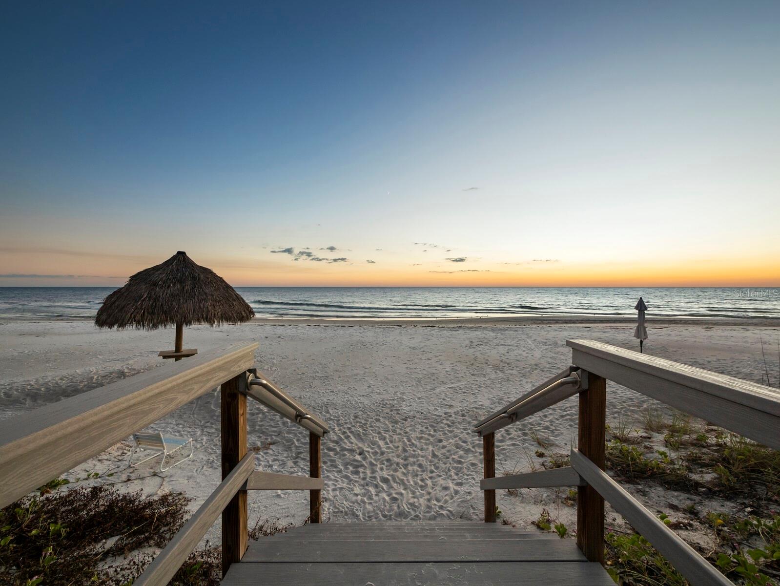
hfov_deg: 102.0
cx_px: 390
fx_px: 316
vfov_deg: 85.7
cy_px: 293
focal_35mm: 14
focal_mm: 7
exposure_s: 1/20
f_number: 7.1
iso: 400
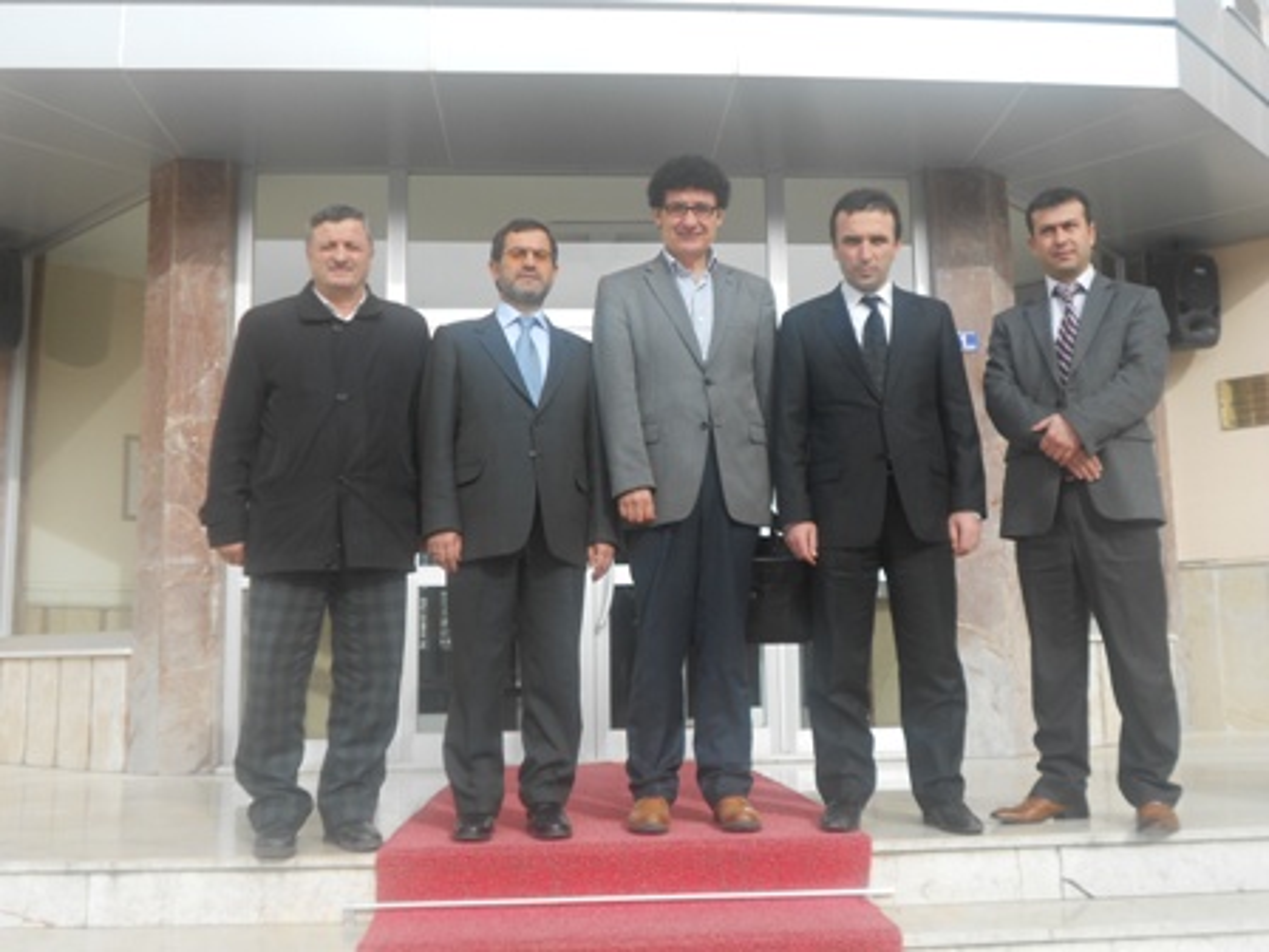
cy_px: 476
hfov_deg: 50.1
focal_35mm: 37
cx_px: 634
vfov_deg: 38.7
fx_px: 1356
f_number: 3.9
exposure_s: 1/250
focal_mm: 6.7
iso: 80
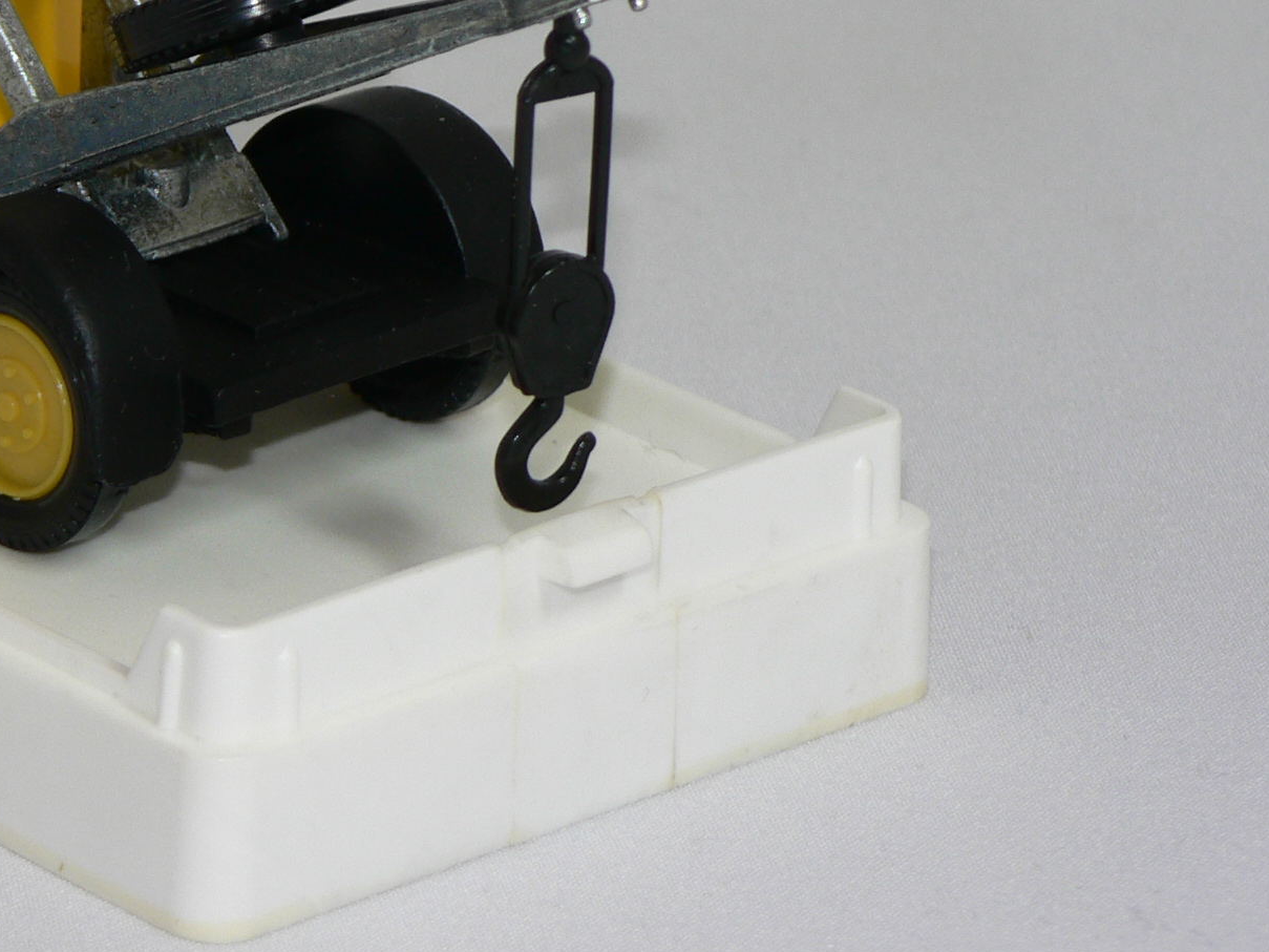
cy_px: 42
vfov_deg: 5.9
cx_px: -30
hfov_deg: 7.8
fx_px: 9239
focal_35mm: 252
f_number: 3.2
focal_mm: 19.9
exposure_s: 1/60
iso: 80
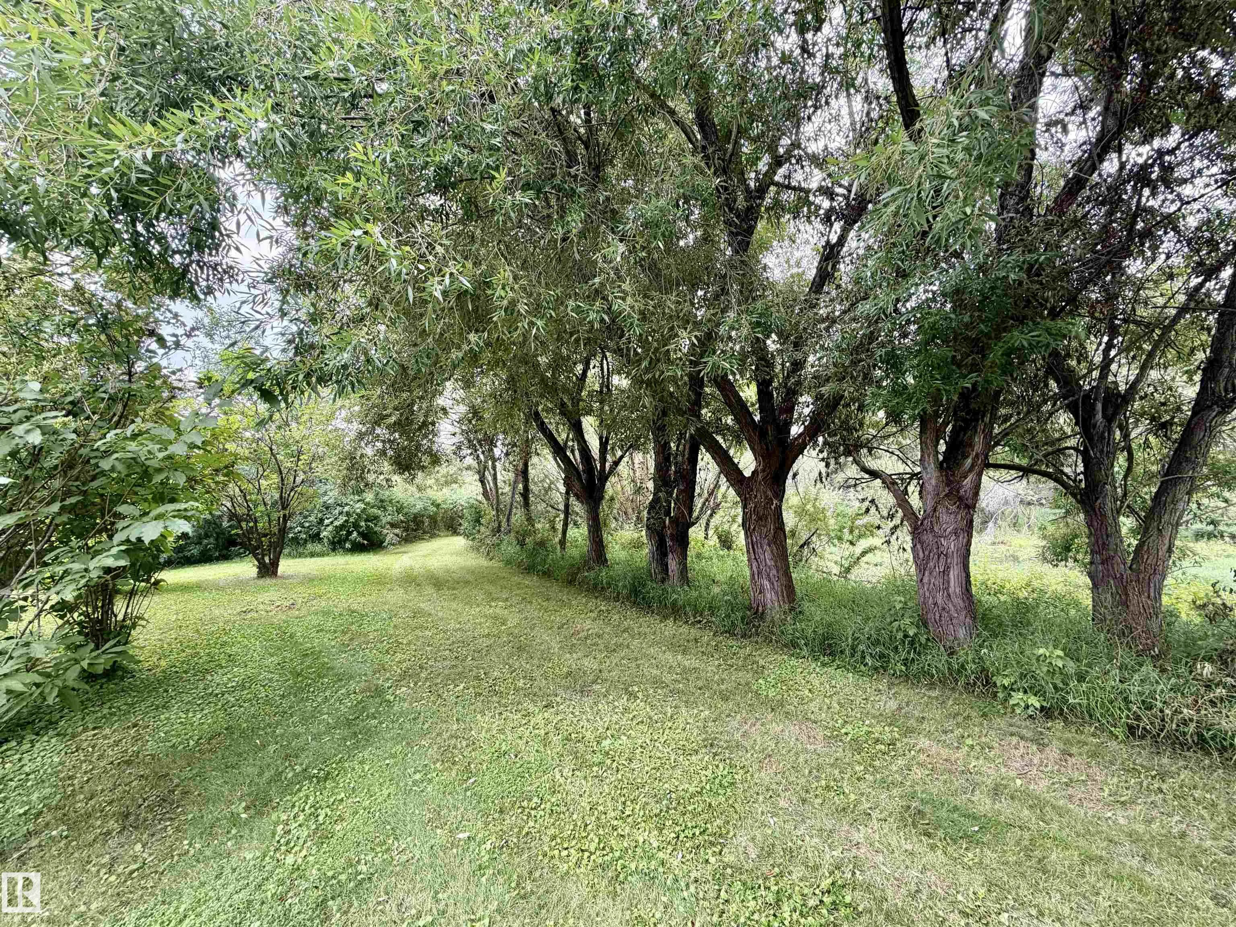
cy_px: 464
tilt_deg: +1.8
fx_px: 500
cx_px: 618
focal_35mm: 14
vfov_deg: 85.7
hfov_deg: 102.1
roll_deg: +0.5
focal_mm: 2.22
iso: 125
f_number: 2.2
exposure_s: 1/121
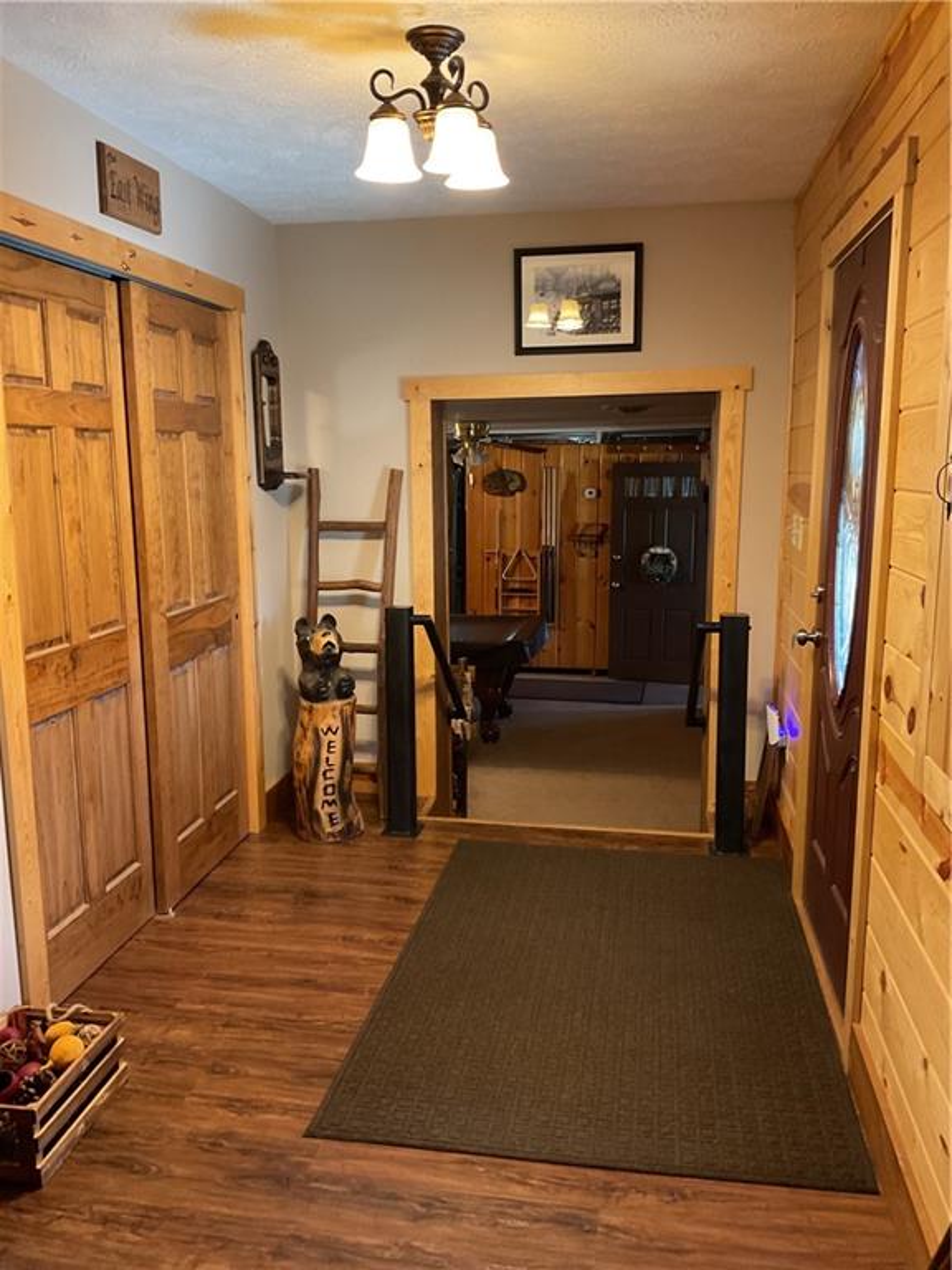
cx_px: 476
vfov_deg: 61.7
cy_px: 635
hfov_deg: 48.2
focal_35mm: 29
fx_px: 1063
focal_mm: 3
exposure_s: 1/40
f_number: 1.8
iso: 250
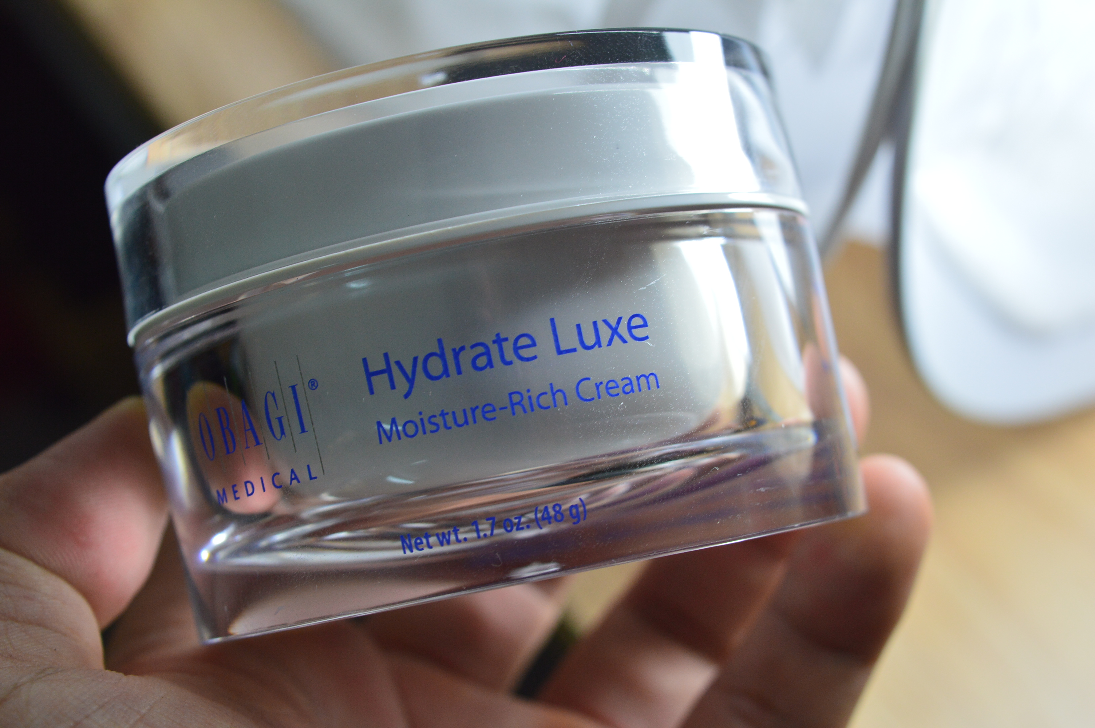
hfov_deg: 29.3
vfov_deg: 19.7
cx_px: 548
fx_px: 2097
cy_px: 364
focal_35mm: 69
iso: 400
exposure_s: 1/80
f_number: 8
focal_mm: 46
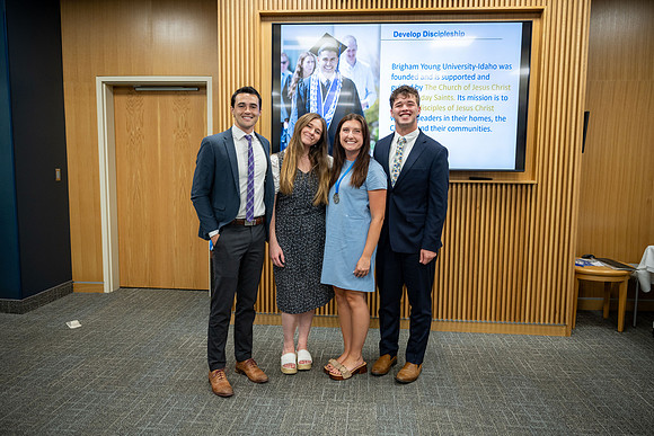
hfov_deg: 66.4
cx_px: 327
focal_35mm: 28
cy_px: 218
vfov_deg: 47.2
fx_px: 500
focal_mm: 27.5
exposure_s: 1/100
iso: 400
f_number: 2.8
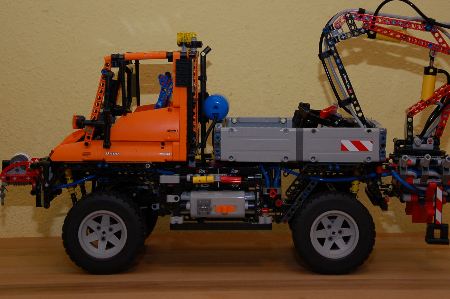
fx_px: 936
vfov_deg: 18.1
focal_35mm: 75
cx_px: 238
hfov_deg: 27.0
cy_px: 140
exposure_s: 1/60
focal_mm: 42
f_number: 4.8
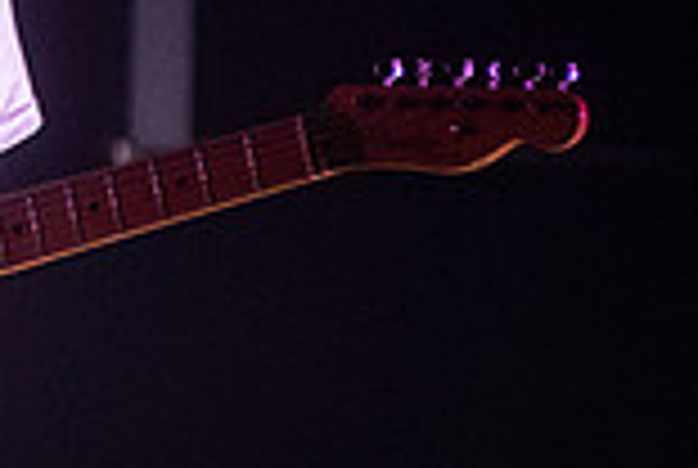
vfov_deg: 1.3
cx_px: -763
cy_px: -117
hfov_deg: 1.9
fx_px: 20883
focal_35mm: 1075
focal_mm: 200
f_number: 3.2
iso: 2500
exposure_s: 1/500
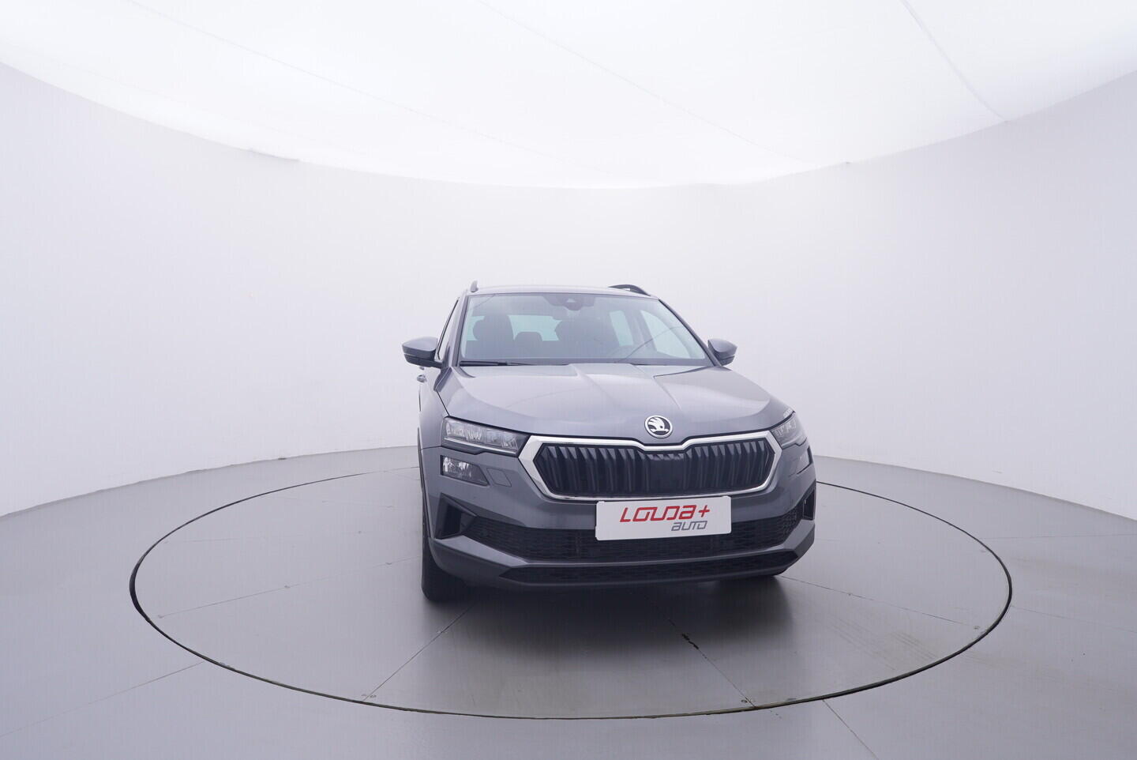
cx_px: 568
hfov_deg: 77.3
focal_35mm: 22
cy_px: 380
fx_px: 711
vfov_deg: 56.2
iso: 200
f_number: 5
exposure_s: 1/80
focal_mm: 15
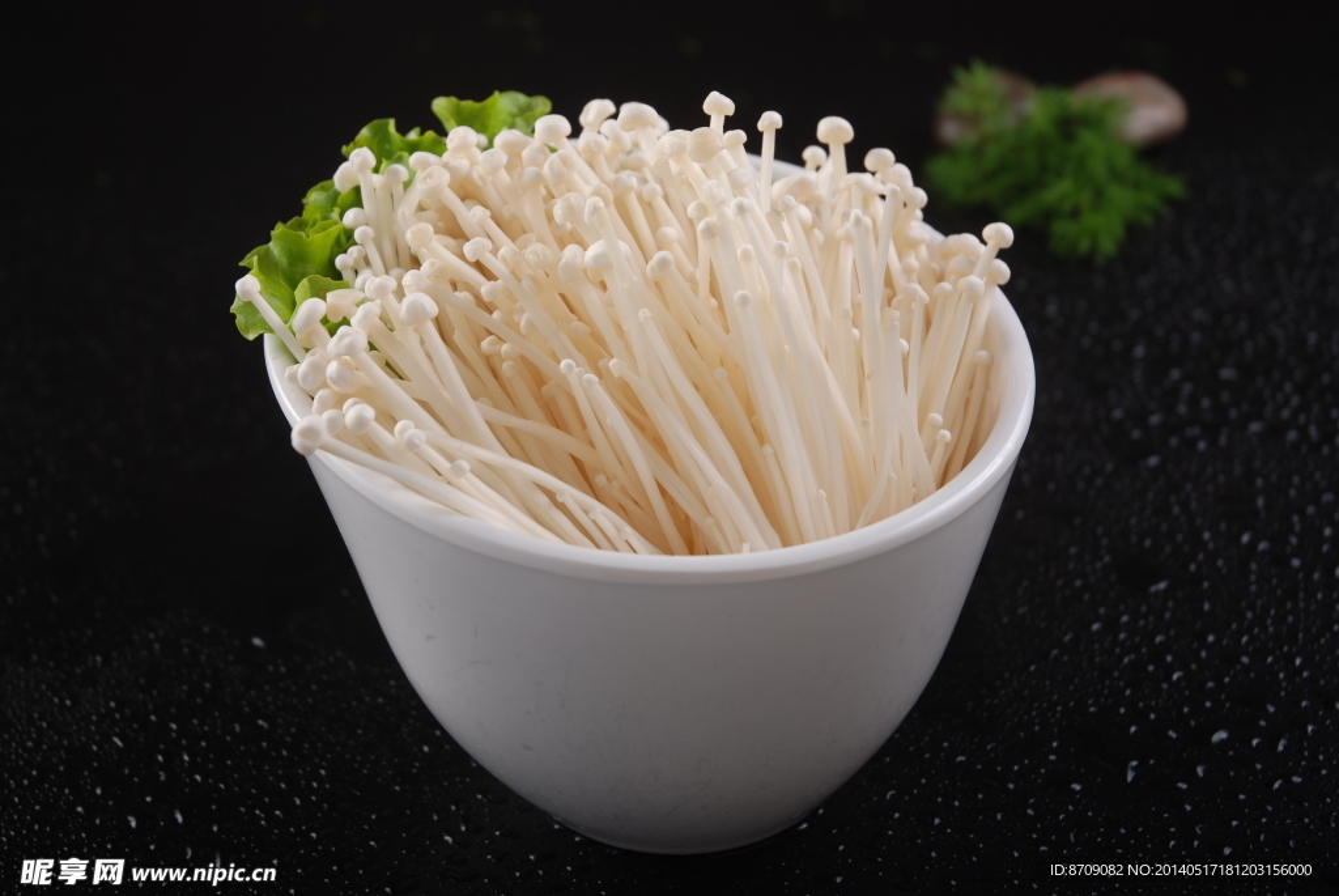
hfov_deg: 30.5
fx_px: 2457
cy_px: 448
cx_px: 670
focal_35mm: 66
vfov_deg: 20.7
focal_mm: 44
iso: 100
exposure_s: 1/125
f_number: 7.1
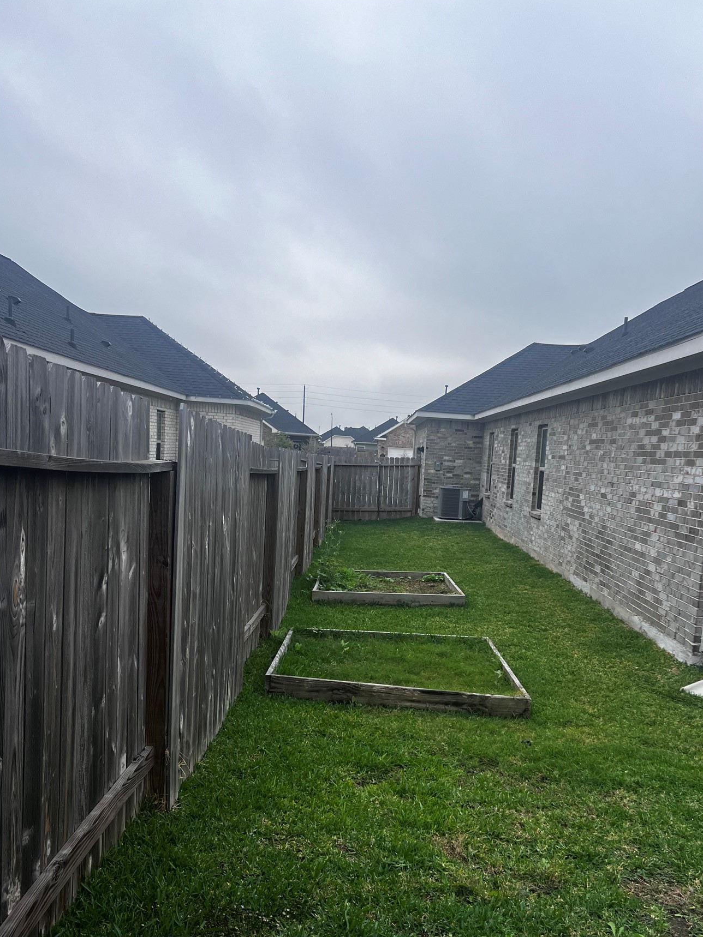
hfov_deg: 45.4
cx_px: 388
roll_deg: -6.1
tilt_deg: -7.2
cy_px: 553
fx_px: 840
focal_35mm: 31
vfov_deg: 58.0
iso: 50
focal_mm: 5.7
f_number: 1.5
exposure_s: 1/3257
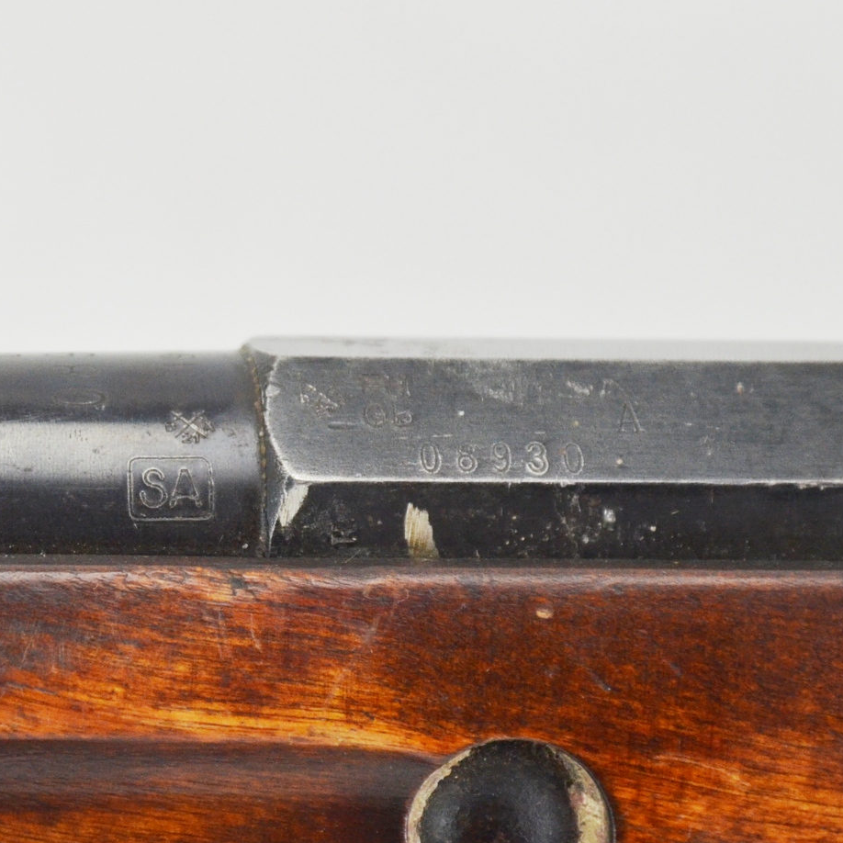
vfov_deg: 3.8
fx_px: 12705
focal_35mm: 461
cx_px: 244
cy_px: 484
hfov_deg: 3.8
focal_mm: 135
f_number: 5.6
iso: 800
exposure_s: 1/250
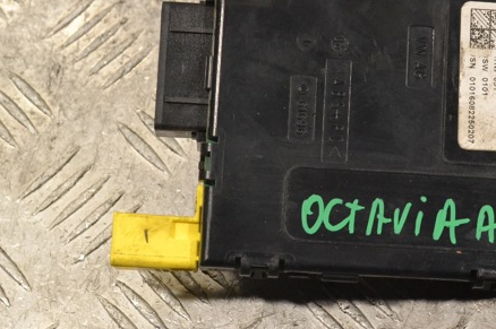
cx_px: 349
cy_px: 106
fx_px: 1359
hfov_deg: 20.6
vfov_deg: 13.8
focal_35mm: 99
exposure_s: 1/320
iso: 3200
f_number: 10
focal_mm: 45
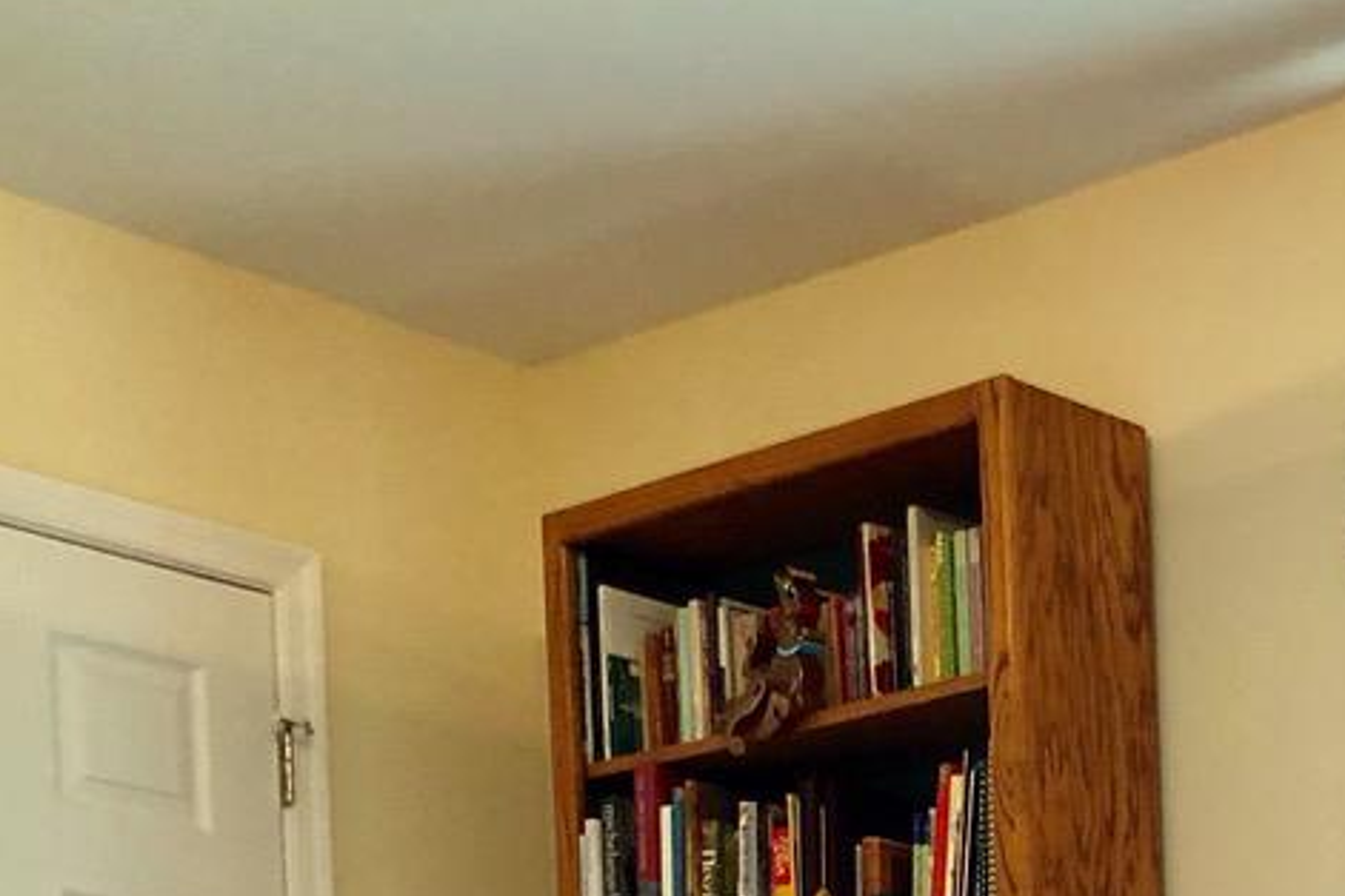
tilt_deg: -5.0
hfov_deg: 20.6
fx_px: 3549
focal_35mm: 95
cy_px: 1977
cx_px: 1411
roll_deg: +0.9
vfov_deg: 12.2
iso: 40
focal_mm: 4
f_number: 1.8
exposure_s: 1/20
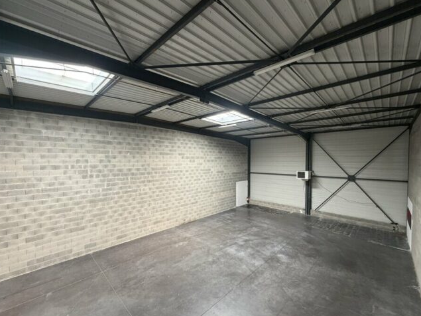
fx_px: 182
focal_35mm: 15
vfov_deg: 81.7
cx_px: 215
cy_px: 165
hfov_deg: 98.2
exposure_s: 1/121
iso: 320
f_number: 2.2
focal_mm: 2.22
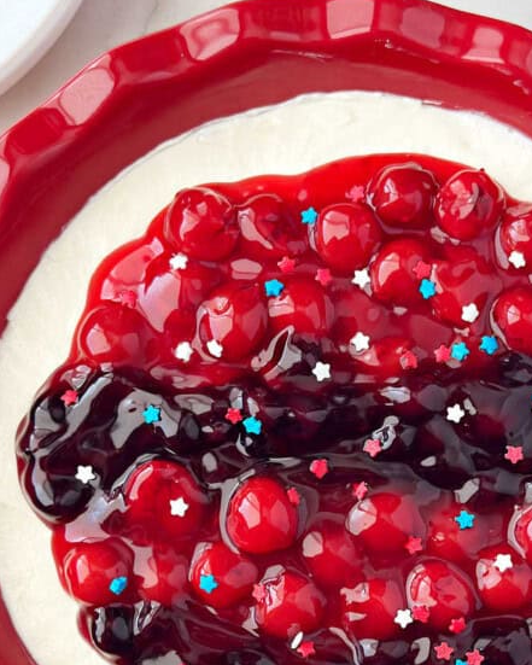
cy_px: 454
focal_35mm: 51
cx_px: 340
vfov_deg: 36.2
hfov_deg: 29.5
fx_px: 1003
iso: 125
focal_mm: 6.8
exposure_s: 1/204
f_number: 1.8
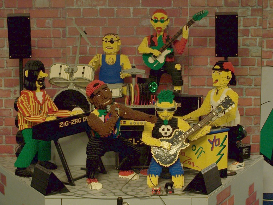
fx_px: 544
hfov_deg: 28.2
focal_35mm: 69
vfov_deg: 21.3
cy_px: 102
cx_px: 136
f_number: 3.2
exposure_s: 1/2
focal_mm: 11.5
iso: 80
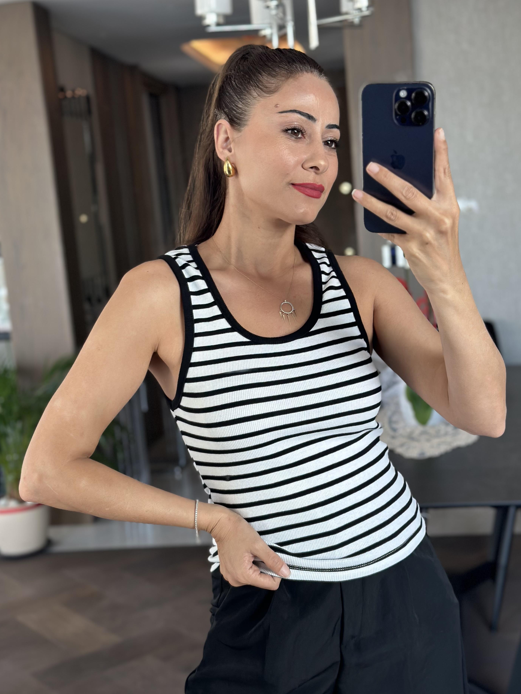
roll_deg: +5.7
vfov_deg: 36.8
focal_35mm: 52
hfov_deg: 28.0
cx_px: 281
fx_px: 1044
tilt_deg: -16.7
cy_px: 370
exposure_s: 1/67
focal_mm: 6.86
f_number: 1.78
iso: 125
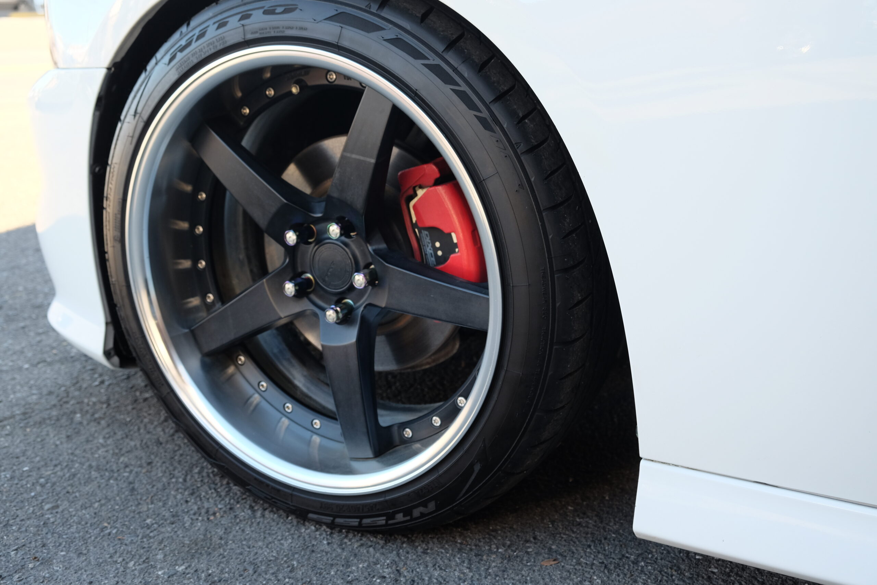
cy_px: 292
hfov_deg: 50.7
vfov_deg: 35.1
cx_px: 438
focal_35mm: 38
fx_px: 926
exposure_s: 1/125
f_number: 4
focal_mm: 25.4
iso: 400
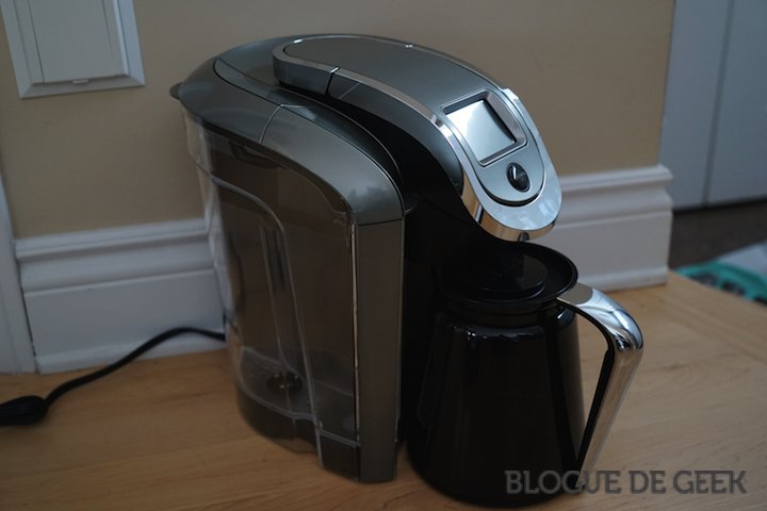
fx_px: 873
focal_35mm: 41
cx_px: 384
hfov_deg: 47.4
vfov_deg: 32.6
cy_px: 256
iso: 1600
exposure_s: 1/30
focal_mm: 41
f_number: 4
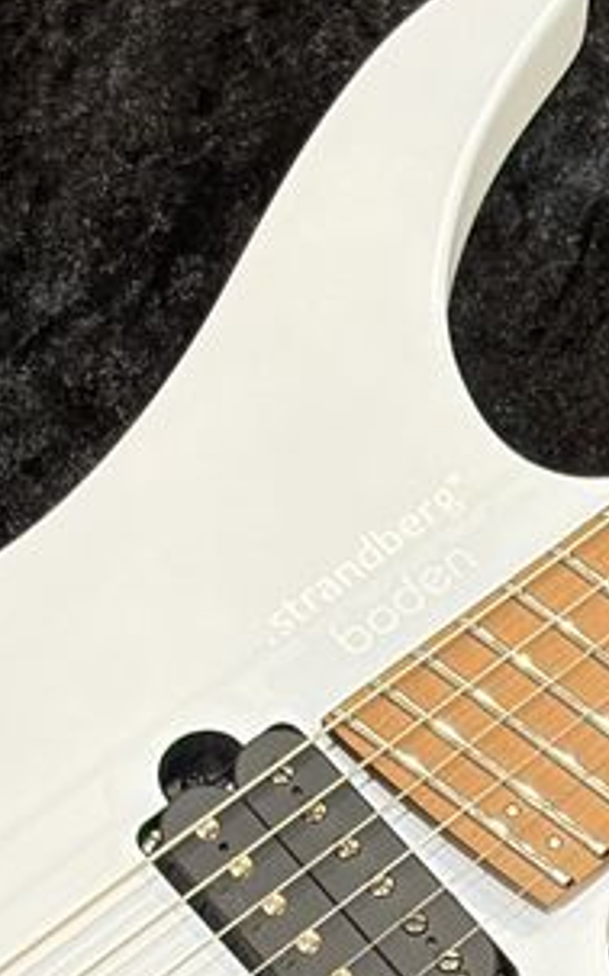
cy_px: 686
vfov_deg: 9.0
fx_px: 6196
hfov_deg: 5.6
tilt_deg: -62.9
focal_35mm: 233
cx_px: 635
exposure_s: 1/60
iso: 80
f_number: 1.6
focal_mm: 5.96
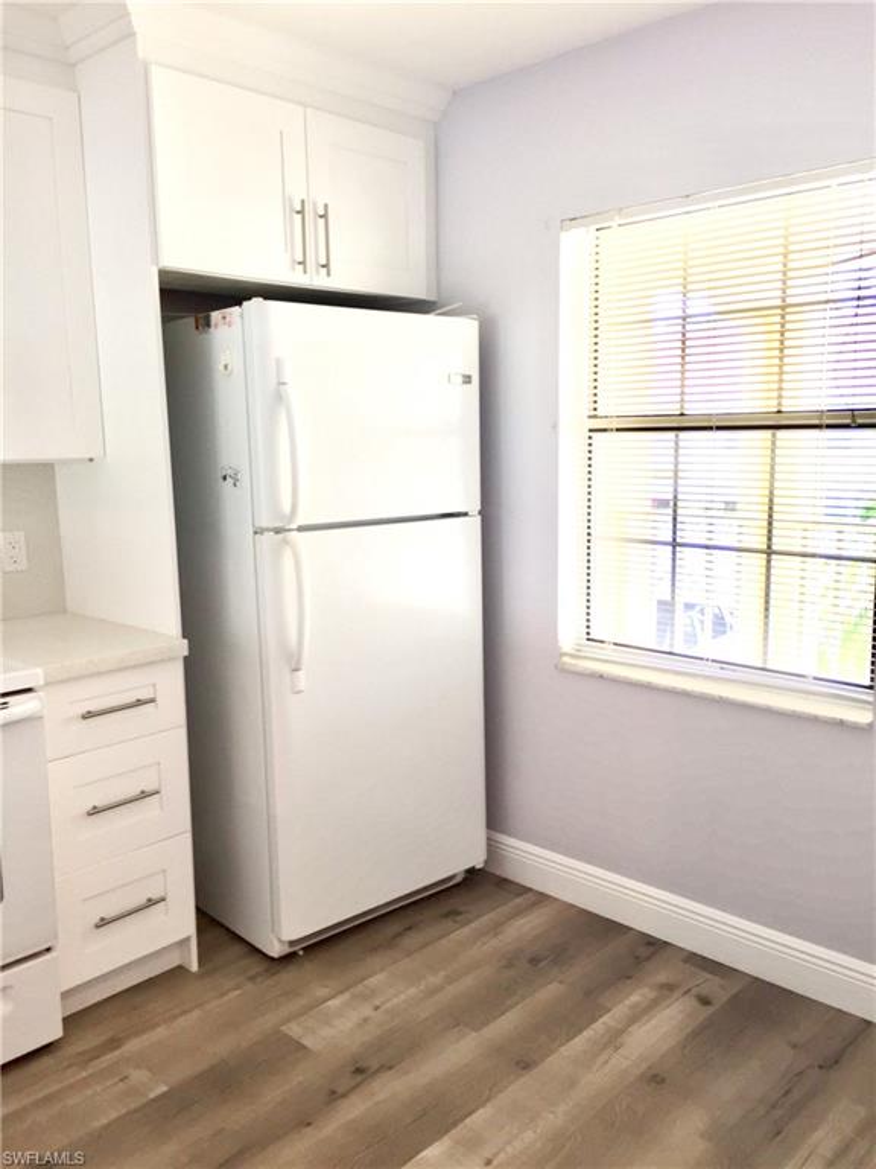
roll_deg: +1.1
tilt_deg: -8.3
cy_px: 584
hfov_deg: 48.2
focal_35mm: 29
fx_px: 979
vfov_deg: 61.7
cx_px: 438
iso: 32
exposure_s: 1/30
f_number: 2.2
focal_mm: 4.15
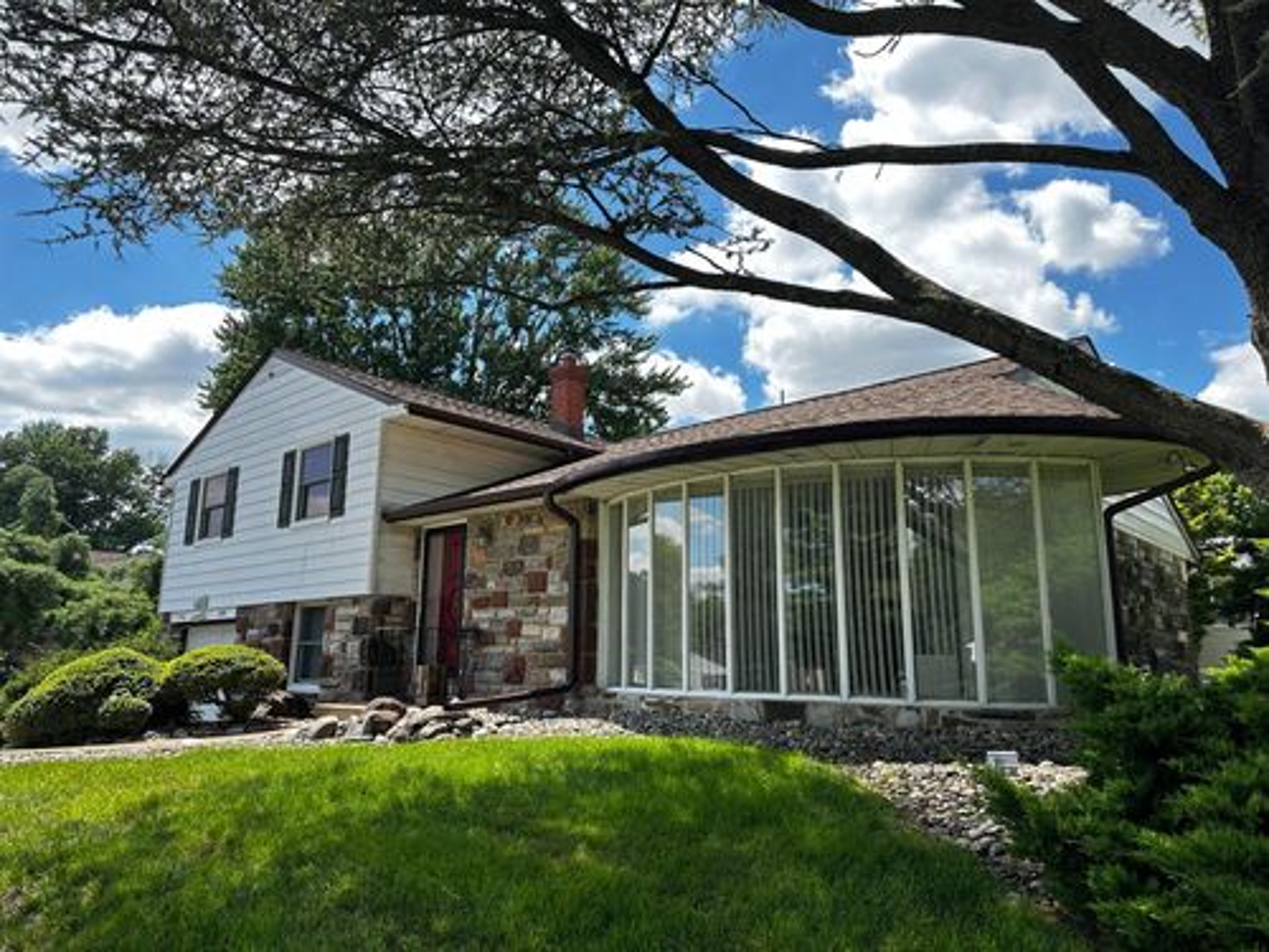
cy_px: 476
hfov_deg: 71.6
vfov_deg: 56.8
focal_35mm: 24
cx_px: 634
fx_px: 880
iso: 80
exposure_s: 1/1227
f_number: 1.78
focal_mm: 6.86
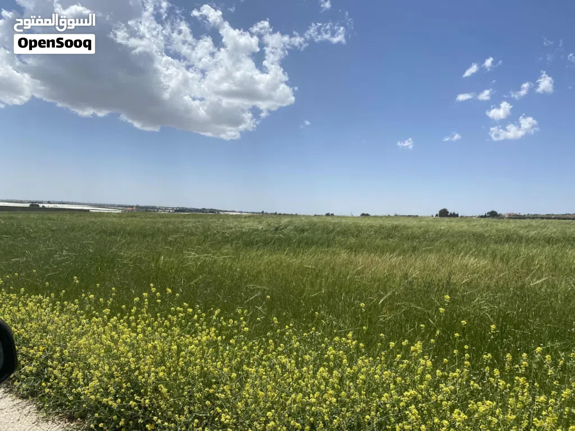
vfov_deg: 53.1
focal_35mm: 26
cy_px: 216
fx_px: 432
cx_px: 288
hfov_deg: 67.3
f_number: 1.8
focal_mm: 4.25
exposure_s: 1/5025
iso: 32
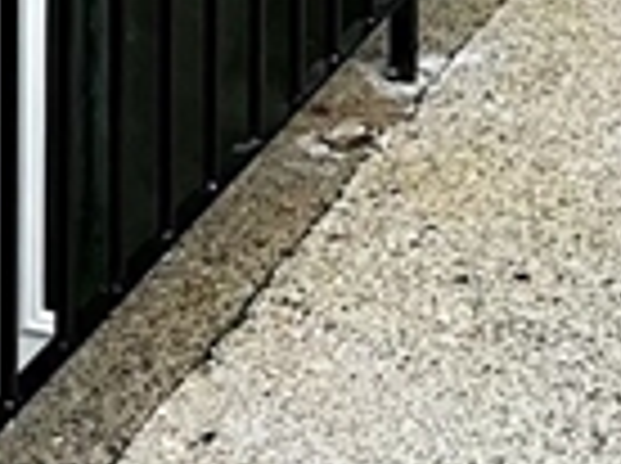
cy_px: -739
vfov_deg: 7.1
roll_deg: +1.3
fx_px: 3456
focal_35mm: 193
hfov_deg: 10.3
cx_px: 302
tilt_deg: -10.8
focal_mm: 5.7
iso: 32
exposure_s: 1/2404
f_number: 1.5
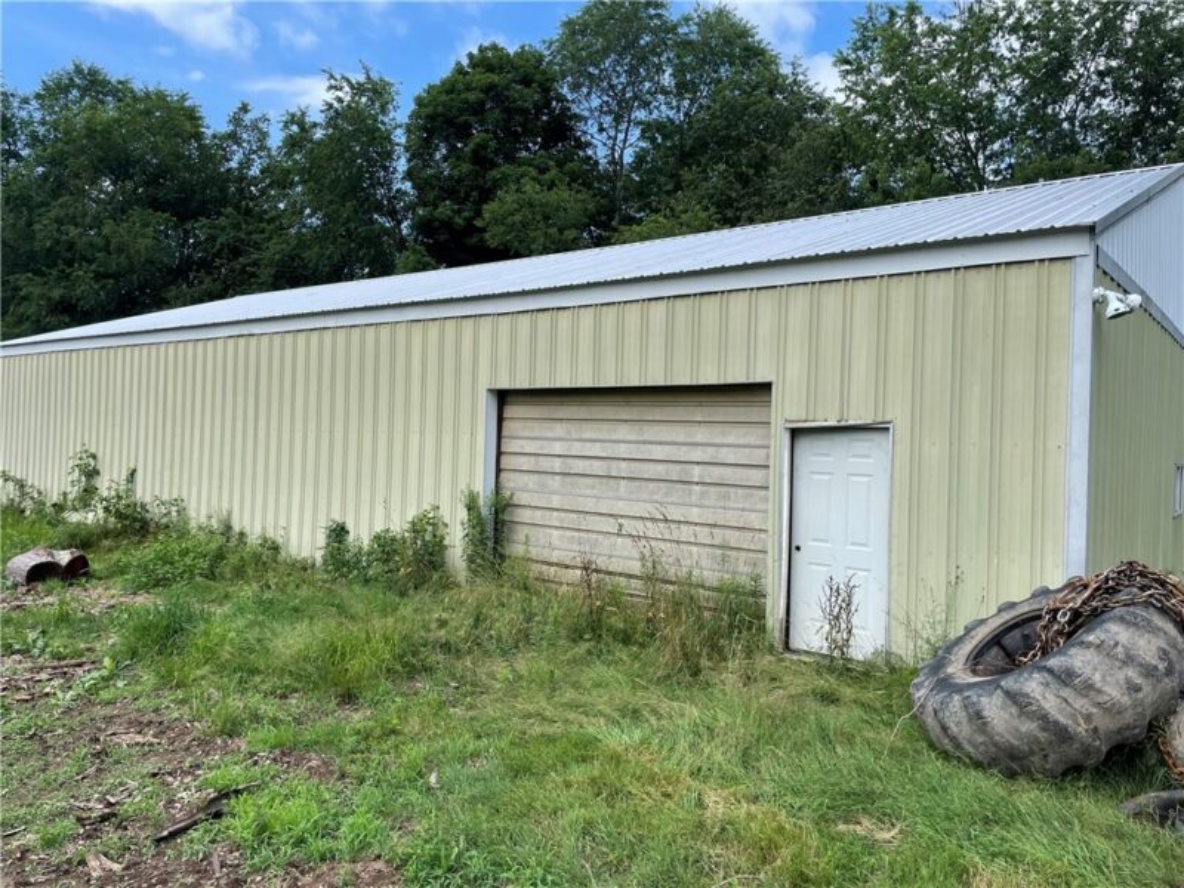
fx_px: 889
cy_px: 444
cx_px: 592
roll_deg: -1.9
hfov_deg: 67.3
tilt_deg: +1.6
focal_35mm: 26
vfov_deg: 53.1
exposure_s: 1/2304
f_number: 1.6
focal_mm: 4.2
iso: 32
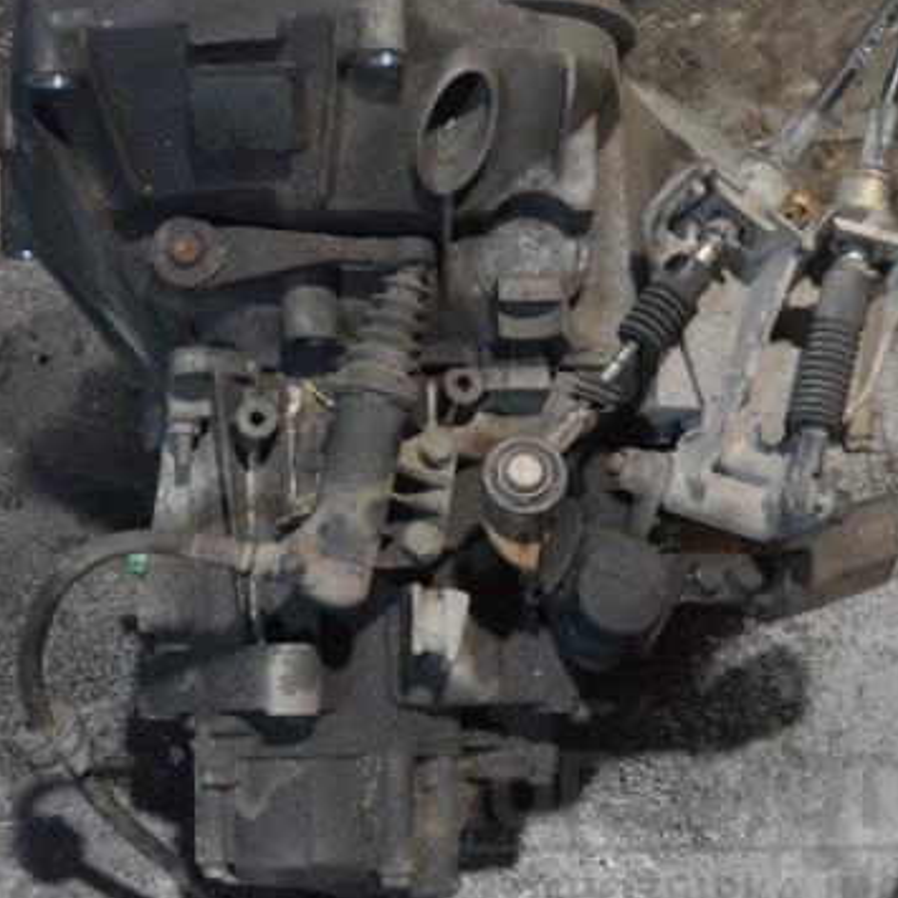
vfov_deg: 30.6
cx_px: 387
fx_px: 1644
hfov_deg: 30.5
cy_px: 453
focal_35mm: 56
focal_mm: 26
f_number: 5
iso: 3200
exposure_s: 1/125
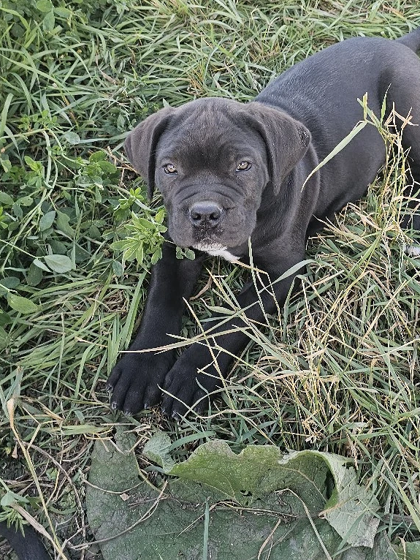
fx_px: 647
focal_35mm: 40
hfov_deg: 35.7
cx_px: 273
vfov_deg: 45.7
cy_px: 166
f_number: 1.7
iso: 80
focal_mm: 6.3
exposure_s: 1/182
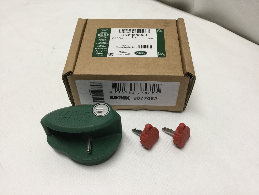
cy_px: 98
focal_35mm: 31
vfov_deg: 45.4
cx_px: 130
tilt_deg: -46.7
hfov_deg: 58.4
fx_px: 232
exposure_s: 1/33
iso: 64
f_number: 2.4
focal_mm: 3.3
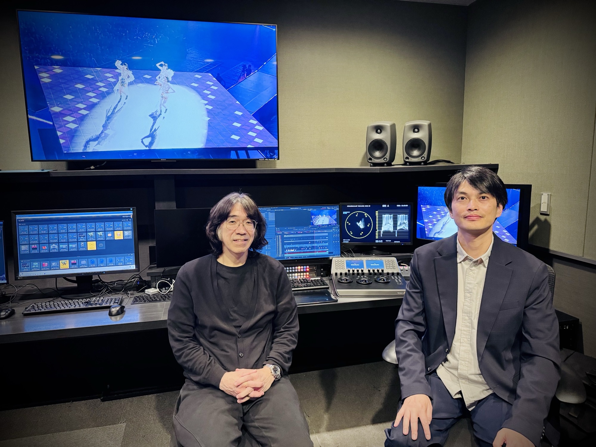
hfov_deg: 71.6
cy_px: 224
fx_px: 413
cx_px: 298
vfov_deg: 56.8
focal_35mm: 24
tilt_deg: -8.7
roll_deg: +0.9
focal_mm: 6.76
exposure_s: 1/33
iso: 640
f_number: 1.78
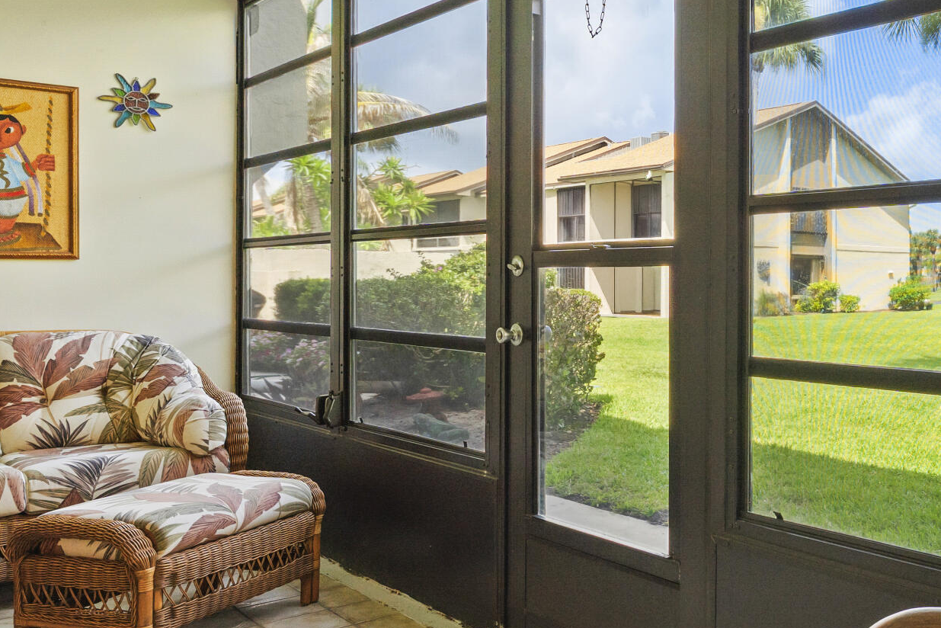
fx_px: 889
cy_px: 266
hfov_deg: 51.2
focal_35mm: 34
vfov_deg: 38.8
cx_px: 794
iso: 320
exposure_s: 1/8
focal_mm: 14
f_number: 9
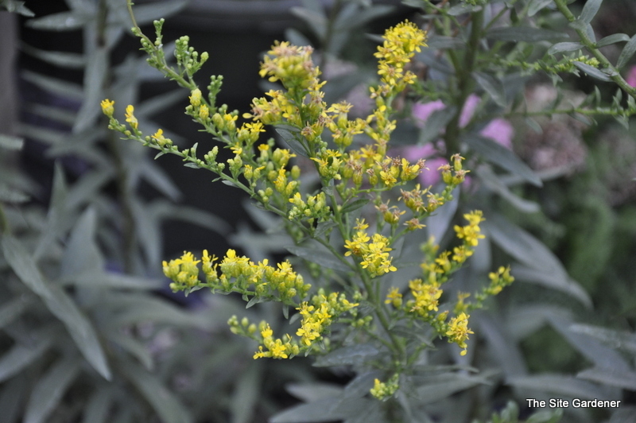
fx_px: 2251
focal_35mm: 128
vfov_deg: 10.7
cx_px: 318
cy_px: 212
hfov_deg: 16.1
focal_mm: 85
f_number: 5.6
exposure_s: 1/180
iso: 800
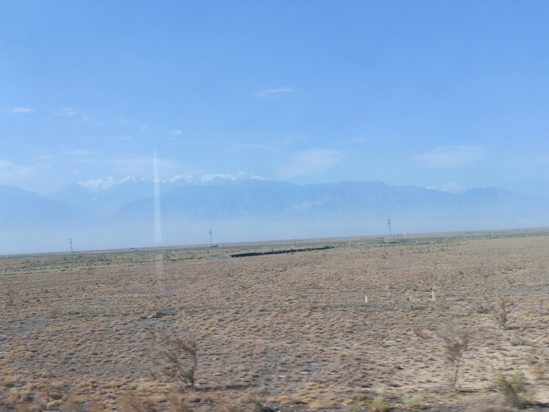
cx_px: 274
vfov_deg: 27.0
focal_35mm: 54
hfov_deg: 35.5
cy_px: 206
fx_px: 856
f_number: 1.95
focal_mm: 5.52
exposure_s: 1/320
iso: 50
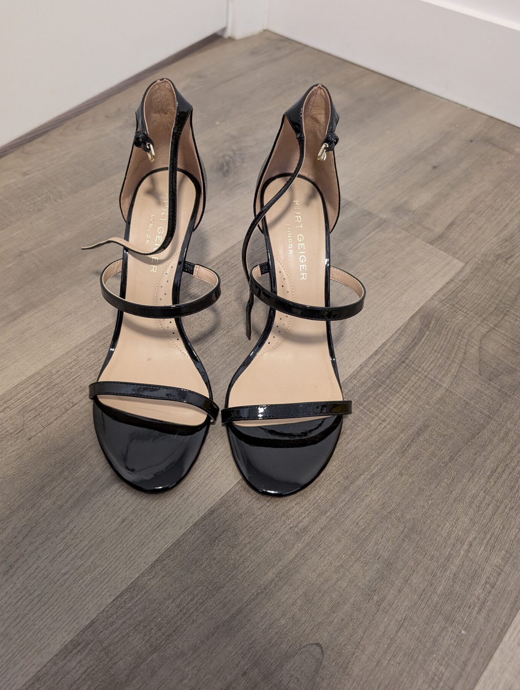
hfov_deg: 51.4
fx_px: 539
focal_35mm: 27
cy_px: 307
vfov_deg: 65.1
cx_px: 230
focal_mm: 6.9
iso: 857
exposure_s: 1/60
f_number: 1.68
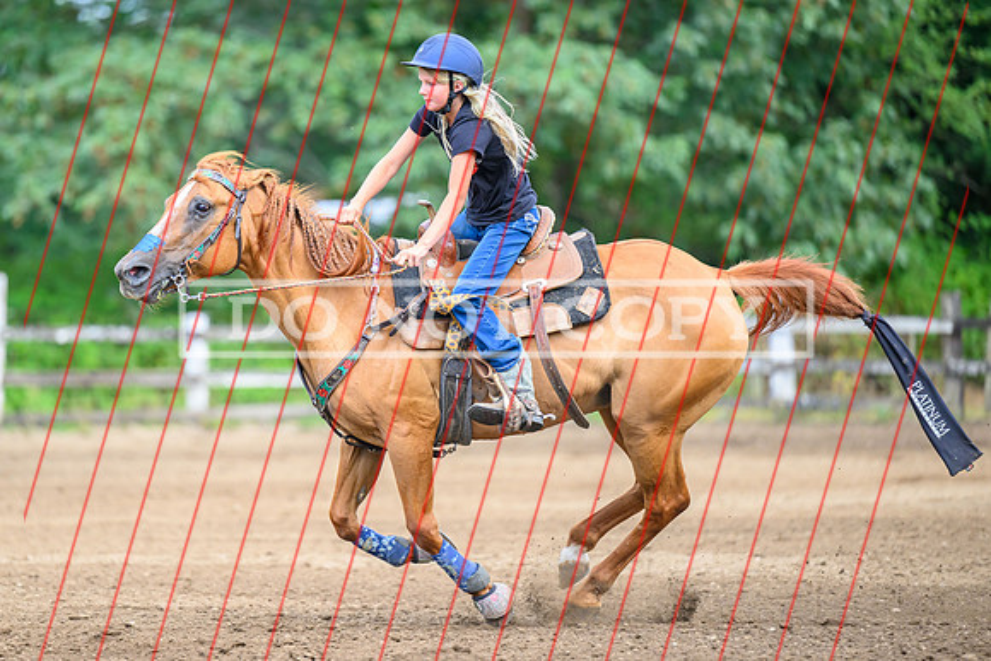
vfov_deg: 6.3
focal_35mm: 220
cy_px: 317
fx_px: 6052
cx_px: 408
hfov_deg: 9.4
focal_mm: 185
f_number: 2.8
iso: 1800
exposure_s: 1/1600
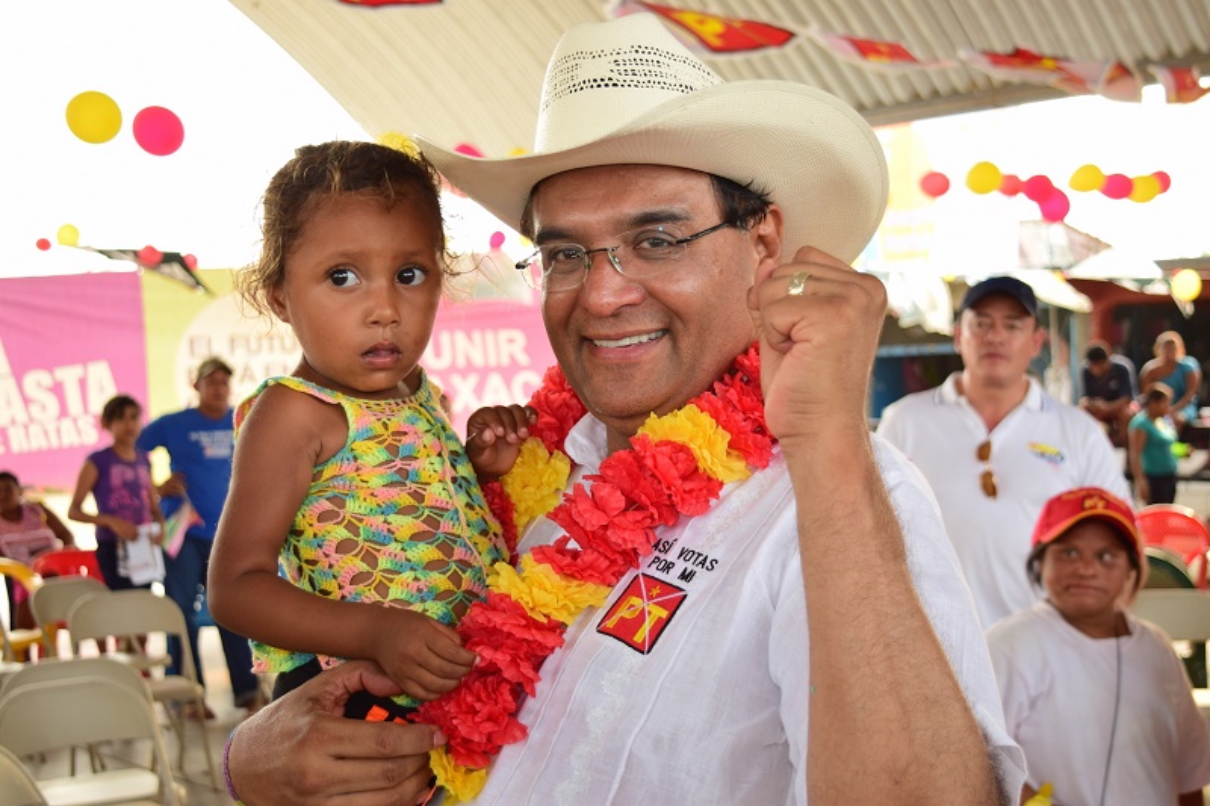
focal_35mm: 51
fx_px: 1714
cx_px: 605
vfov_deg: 26.5
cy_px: 403
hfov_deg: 38.9
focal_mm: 34
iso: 200
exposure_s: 1/60
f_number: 4.5
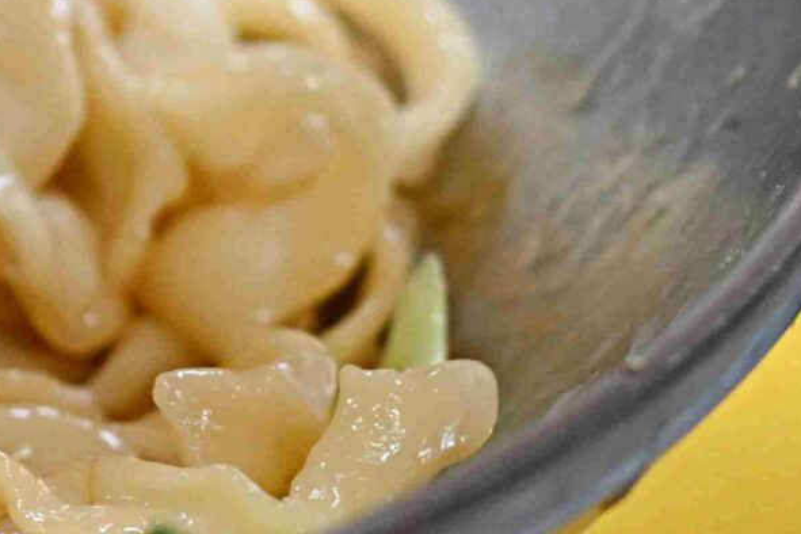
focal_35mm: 325
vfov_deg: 4.2
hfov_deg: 6.1
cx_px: -896
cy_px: -207
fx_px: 7231
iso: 900
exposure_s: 1/200
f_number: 3.2
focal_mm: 50
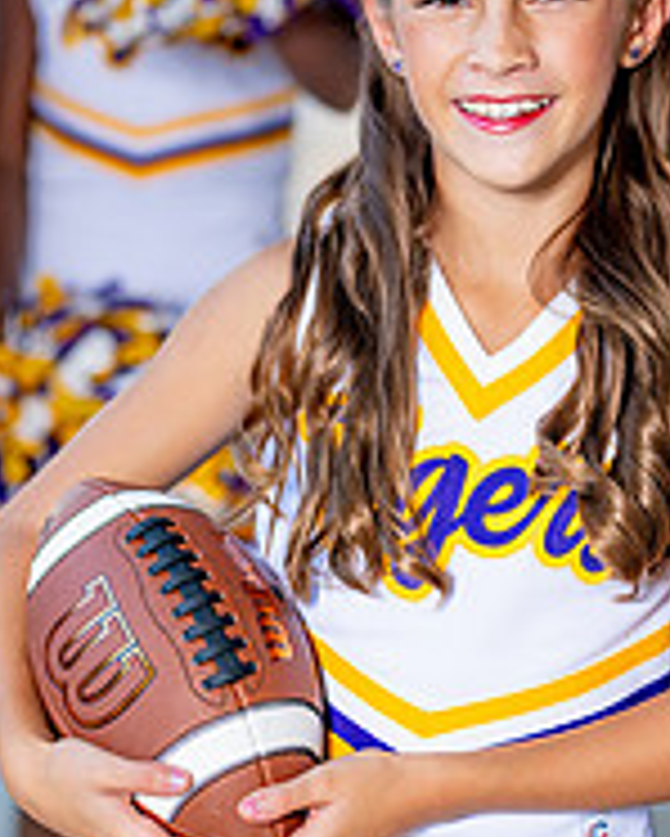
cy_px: 223
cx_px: 558
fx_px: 3616
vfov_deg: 13.2
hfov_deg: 10.5
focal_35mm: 146
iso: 320
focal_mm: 50
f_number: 2
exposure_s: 1/400
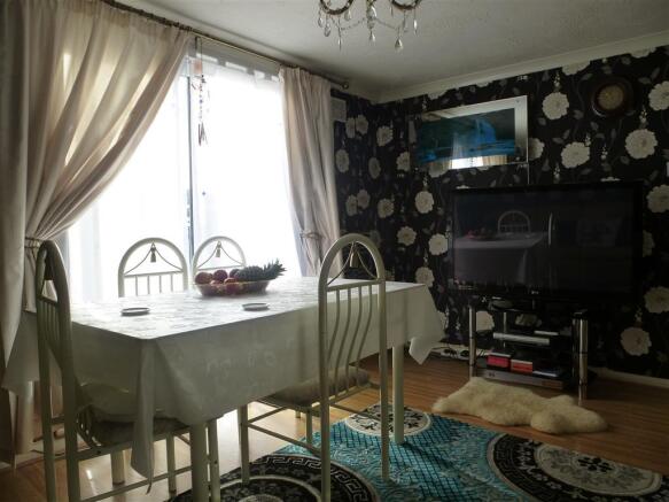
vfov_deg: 56.8
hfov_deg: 71.6
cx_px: 334
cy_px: 251
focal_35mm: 24
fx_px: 464
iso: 160
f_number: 4
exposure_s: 1/100
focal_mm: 4.3
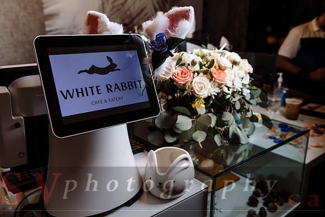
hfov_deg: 57.2
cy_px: 104
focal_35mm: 33
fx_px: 298
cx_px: 153
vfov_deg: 40.0
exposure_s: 1/60
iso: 64
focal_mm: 31
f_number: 5
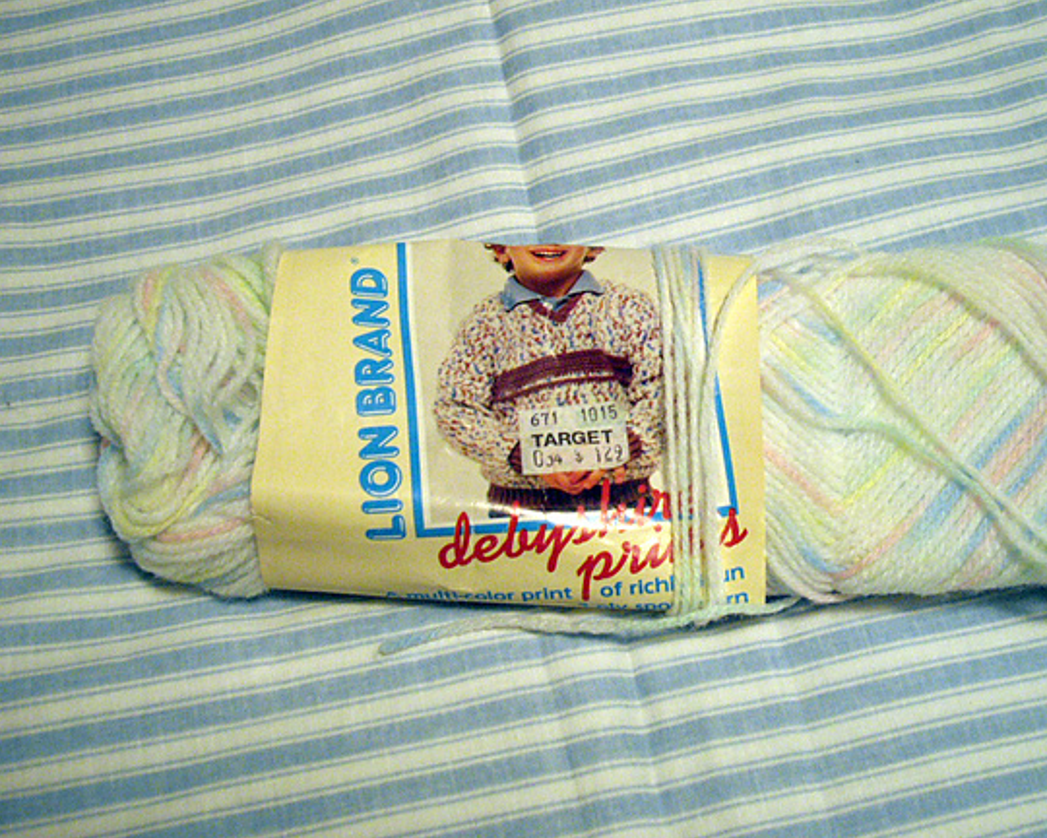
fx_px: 1363
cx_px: 613
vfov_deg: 34.1
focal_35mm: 44
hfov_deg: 41.9
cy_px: 402
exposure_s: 1/25
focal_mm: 7.9
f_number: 2.8
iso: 400
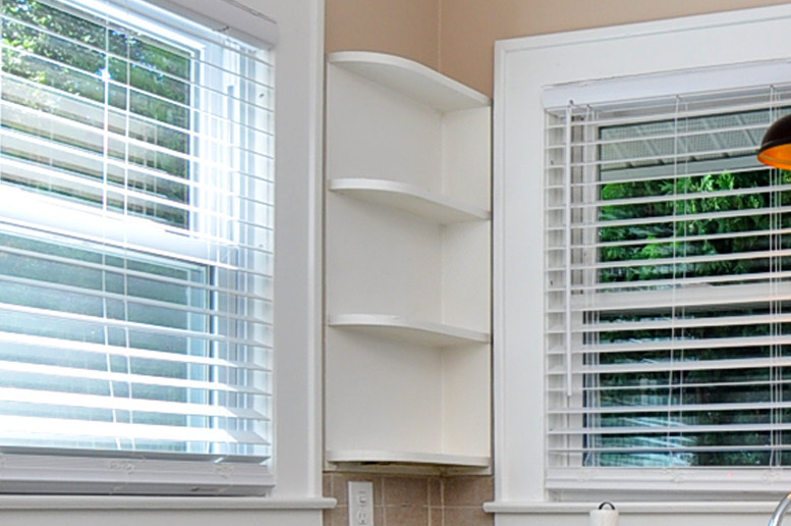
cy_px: 487
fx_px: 1229
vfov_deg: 23.4
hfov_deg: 31.3
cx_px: 890
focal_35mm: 56
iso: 200
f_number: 5
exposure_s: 1/100
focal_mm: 10
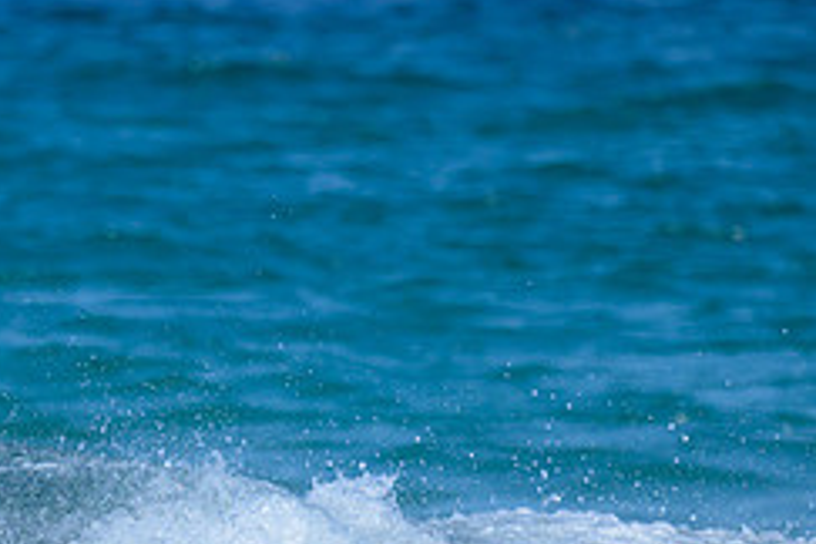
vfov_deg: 0.5
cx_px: 201
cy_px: 512
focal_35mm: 2607
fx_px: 59087
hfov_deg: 0.8
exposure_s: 1/2500
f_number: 6.3
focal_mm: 800
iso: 360
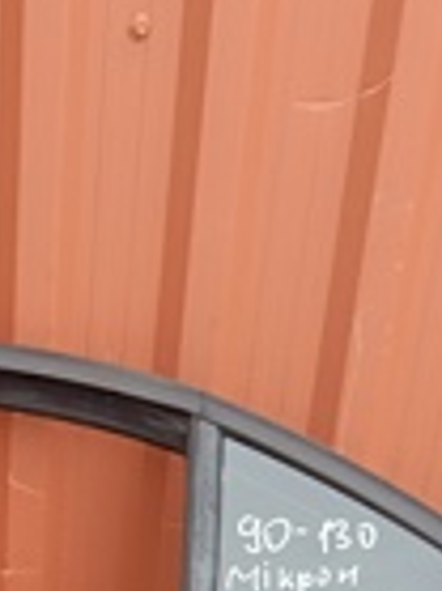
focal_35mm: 83
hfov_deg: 16.6
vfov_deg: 20.6
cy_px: 855
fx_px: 1415
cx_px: -153
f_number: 1.88
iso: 100
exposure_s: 1/101
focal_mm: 5.59
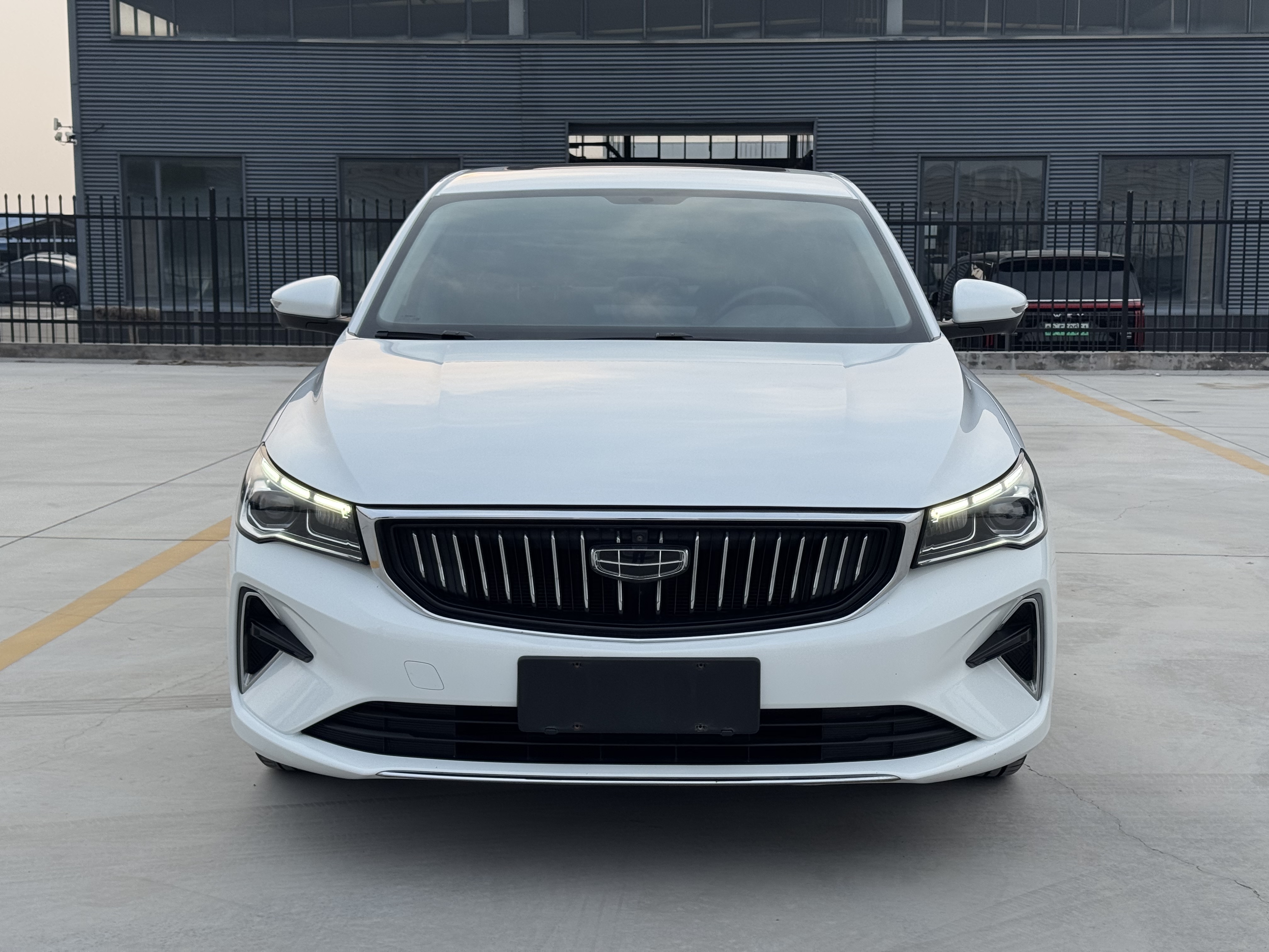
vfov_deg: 30.3
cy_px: 476
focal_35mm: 48
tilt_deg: -7.0
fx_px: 1760
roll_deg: -0.3
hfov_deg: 39.7
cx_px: 634
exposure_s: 1/1597
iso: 64
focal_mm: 6.76
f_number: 1.78
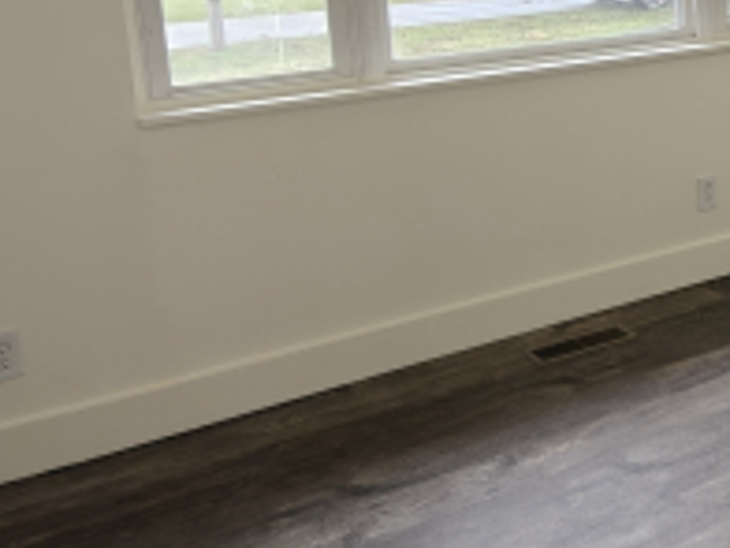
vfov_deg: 27.7
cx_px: 844
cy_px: 75
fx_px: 1076
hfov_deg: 32.1
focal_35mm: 51
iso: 125
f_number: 2
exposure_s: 1/120
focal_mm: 2.3
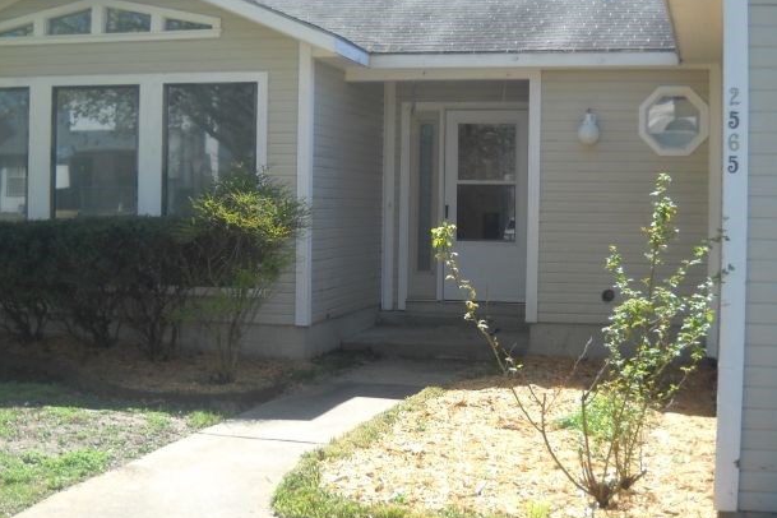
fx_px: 1209
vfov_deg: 24.2
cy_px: 242
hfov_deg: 35.6
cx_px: 384
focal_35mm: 56
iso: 64
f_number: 3.1
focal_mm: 6.72
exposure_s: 1/323
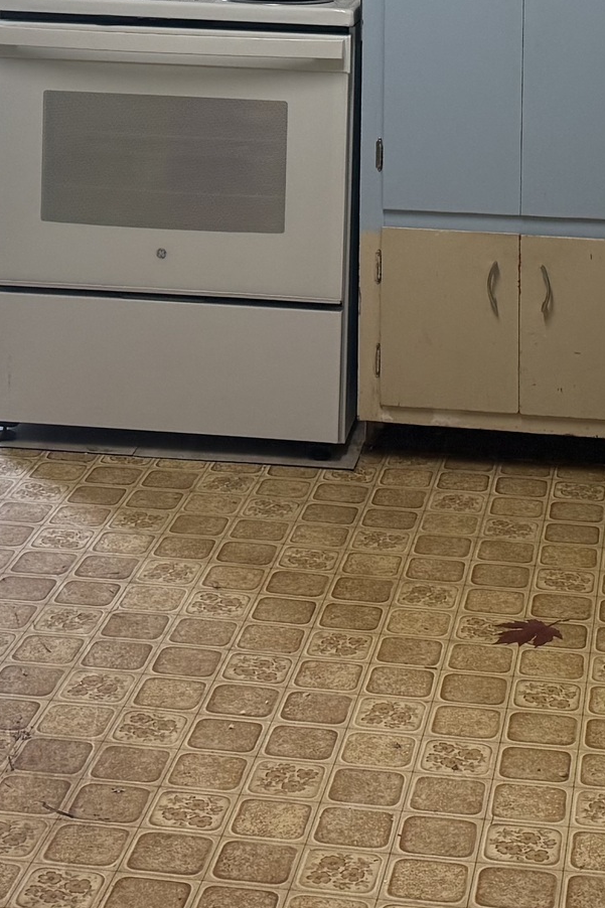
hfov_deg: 16.1
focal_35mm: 85
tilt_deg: -4.6
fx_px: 2143
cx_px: 344
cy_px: -109
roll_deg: -0.7
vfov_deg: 22.5
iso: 200
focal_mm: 6.76
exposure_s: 1/122
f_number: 1.78
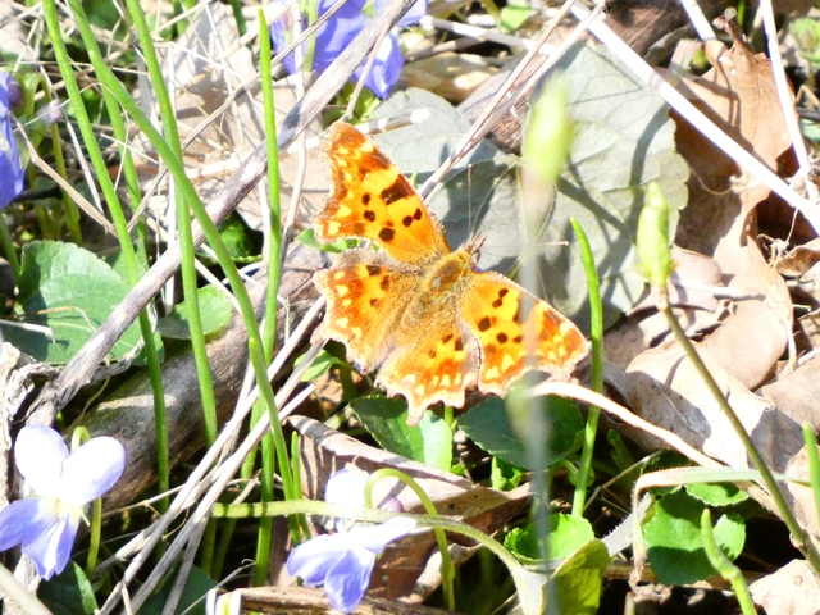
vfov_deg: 1.2
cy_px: 308
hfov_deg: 1.7
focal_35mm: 1200
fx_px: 28426
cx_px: 410
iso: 800
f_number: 5.9
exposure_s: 1/800
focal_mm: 215
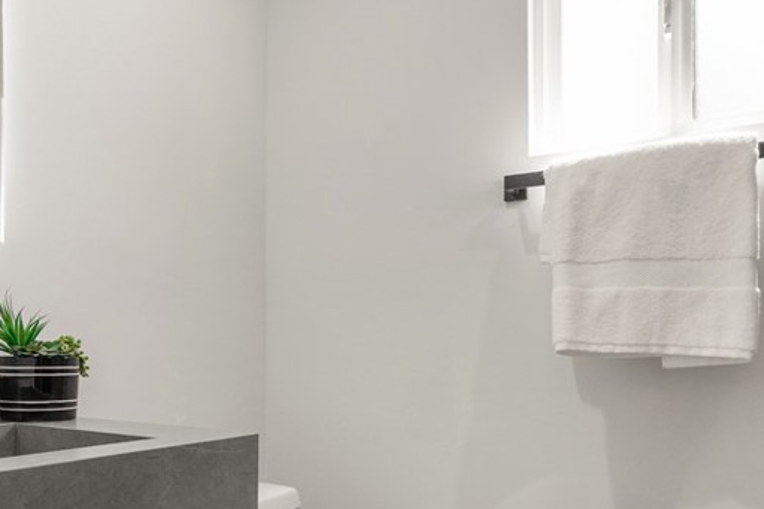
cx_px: 327
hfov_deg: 61.7
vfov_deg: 43.0
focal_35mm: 30
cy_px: 340
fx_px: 636
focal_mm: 10
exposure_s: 1/25
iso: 320
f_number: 7.1
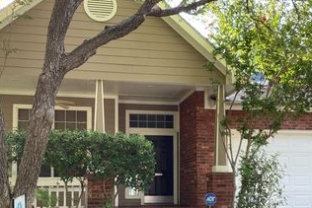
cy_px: 163
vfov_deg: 26.1
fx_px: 442
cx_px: 180
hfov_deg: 38.8
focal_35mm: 51
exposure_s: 1/120
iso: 40
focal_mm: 3.3
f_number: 2.4
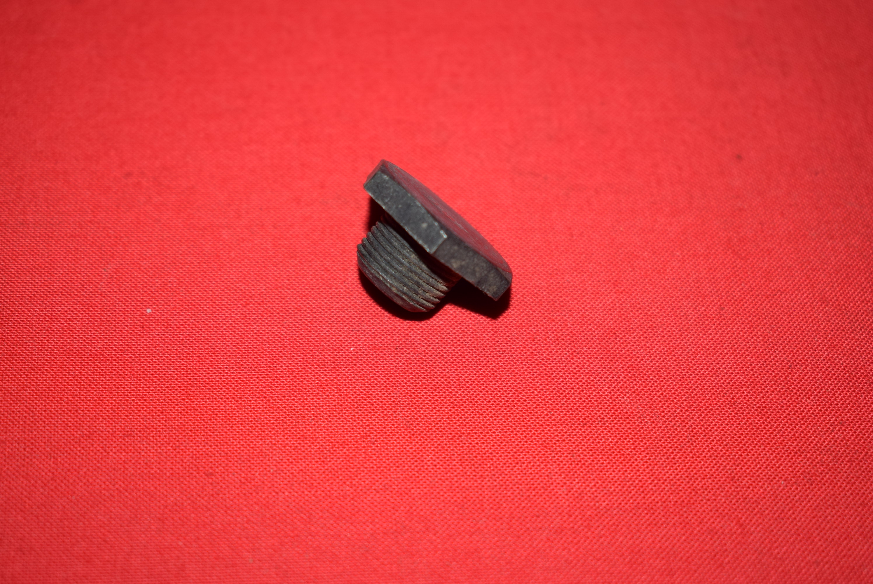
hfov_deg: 33.4
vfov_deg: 22.7
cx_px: 436
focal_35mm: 60
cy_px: 292
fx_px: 1456
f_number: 5
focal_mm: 40
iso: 400
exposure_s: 1/200
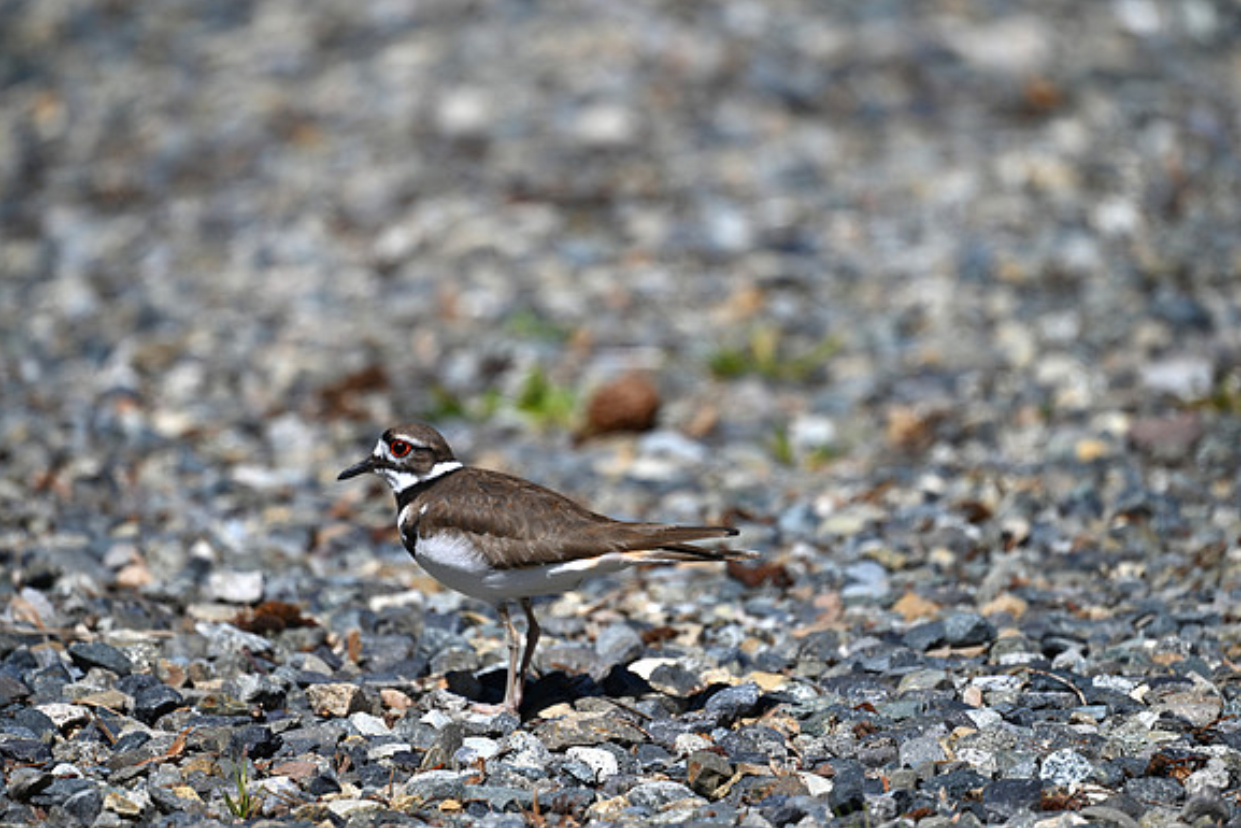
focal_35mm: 603
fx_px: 20791
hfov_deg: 3.4
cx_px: 619
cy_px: 414
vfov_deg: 2.3
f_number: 6.3
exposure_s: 1/800
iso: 100
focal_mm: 600
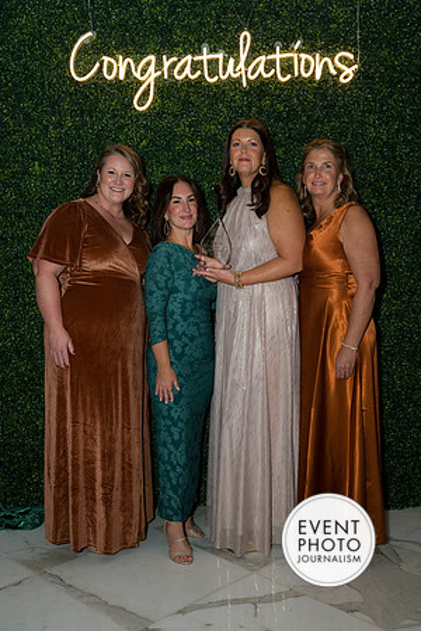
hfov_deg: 32.6
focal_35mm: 41
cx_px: 210
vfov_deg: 47.4
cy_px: 316
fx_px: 719
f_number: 5
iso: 500
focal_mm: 41
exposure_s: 1/160
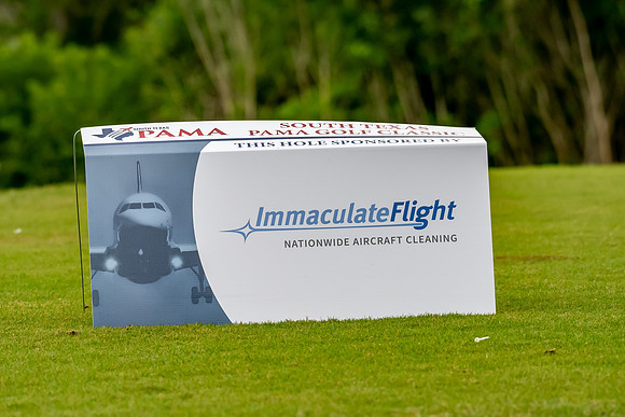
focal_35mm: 300
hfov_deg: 6.9
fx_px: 5209
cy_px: 208
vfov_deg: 4.6
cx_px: 312
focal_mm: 200
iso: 1400
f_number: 5.6
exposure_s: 1/2000
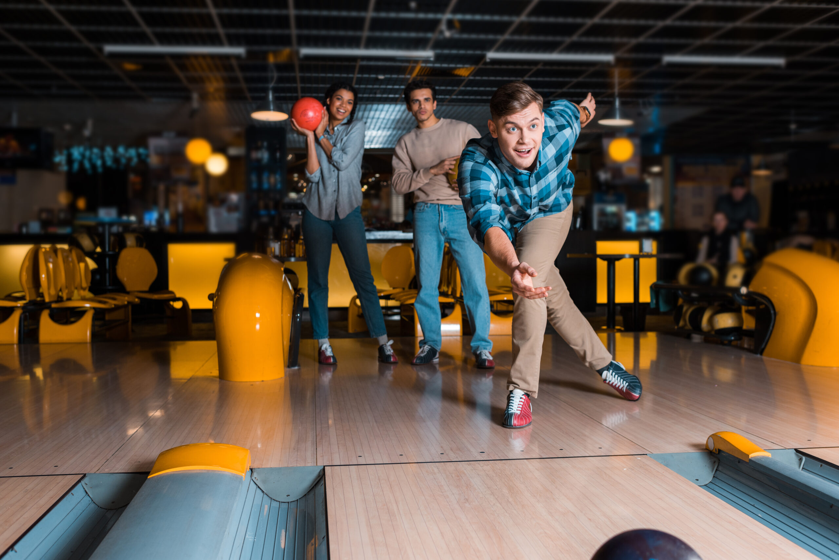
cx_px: 420
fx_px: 816
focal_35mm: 35
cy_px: 280
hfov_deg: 54.4
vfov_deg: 37.9
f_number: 3.5
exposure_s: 1/200
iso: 200
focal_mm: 35
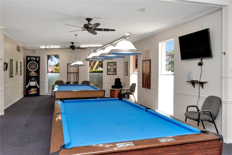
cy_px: 78
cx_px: 116
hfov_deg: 61.9
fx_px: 193
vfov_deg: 43.6
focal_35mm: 30
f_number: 7.1
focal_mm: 20
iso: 1600
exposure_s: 1/200
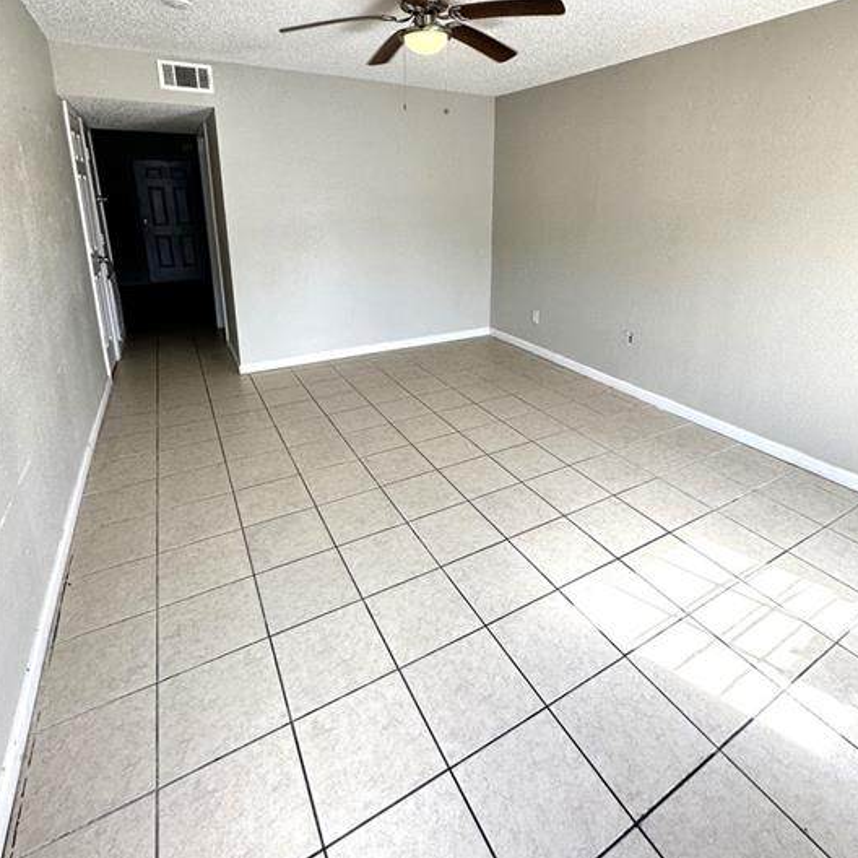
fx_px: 505
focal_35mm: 18
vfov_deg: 79.3
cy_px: 323
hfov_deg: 80.6
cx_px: 460
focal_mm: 2.22
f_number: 2.2
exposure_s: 1/120
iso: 80
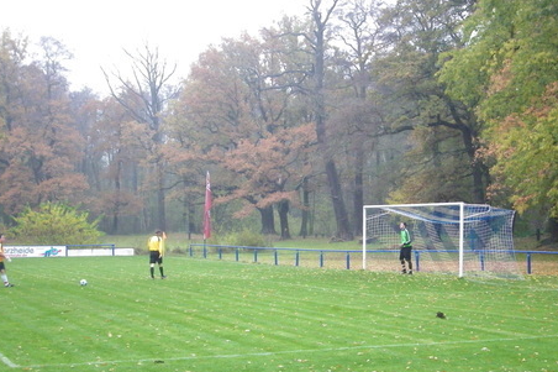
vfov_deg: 17.9
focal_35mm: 76
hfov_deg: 26.7
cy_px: 226
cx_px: 290
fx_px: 1178
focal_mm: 11.7
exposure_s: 1/40
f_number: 4.1
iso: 400
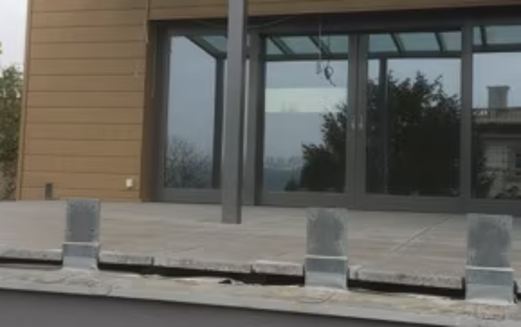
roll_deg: -2.2
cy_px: 119
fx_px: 725
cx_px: 276
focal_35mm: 51
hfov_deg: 39.5
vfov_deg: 25.3
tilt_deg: +3.3
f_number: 2.2
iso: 32
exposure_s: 1/1053
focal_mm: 4.15
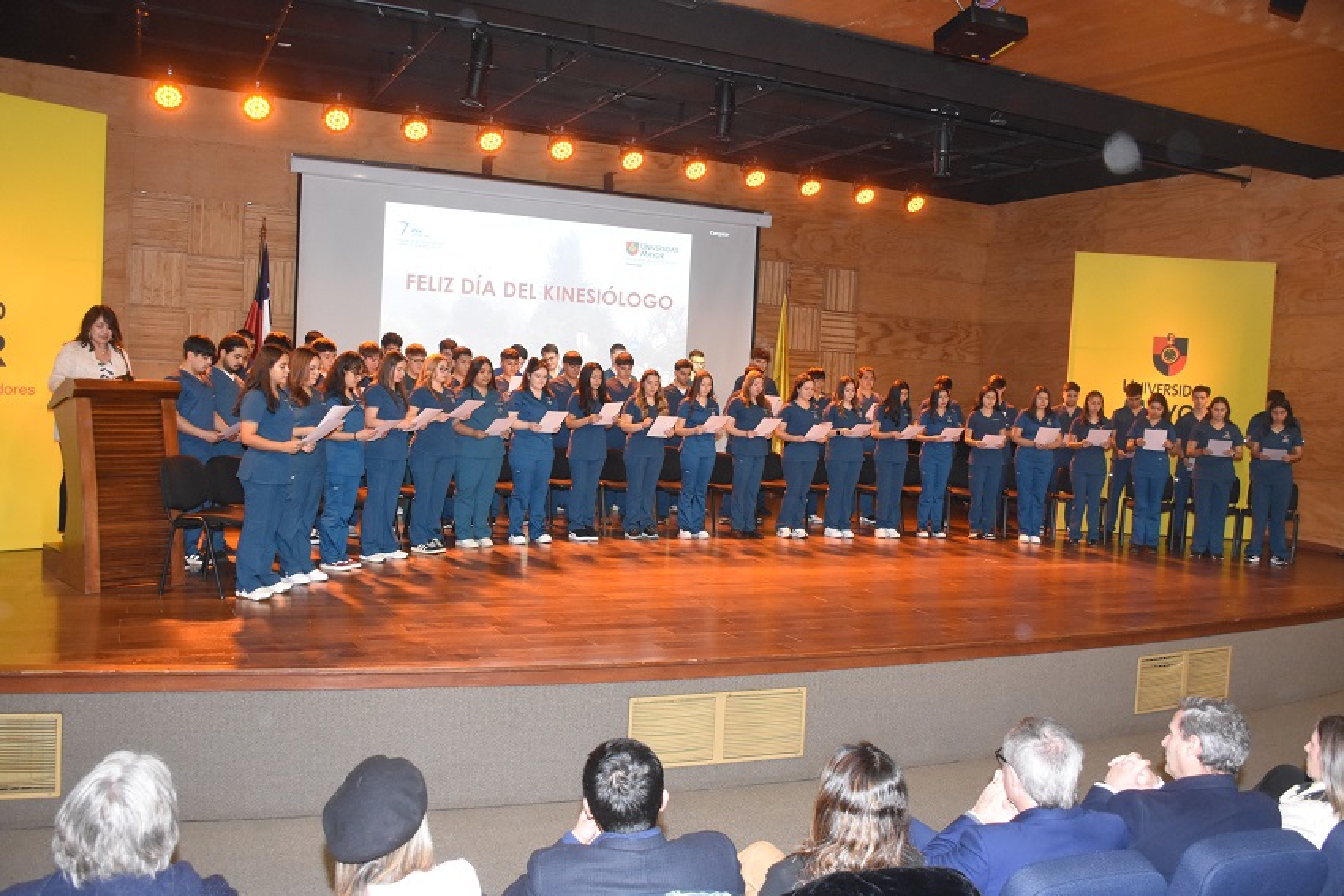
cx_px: 672
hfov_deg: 61.9
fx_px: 1120
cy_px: 448
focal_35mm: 30
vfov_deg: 43.6
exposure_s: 1/50
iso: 3200
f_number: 5
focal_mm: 20
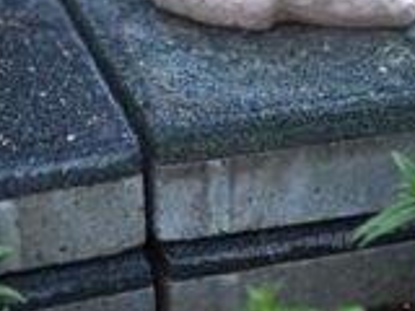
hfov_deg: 9.2
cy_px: -442
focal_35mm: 216
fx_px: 2590
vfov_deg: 6.5
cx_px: 246
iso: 100
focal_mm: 35
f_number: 1.8
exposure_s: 1/1000
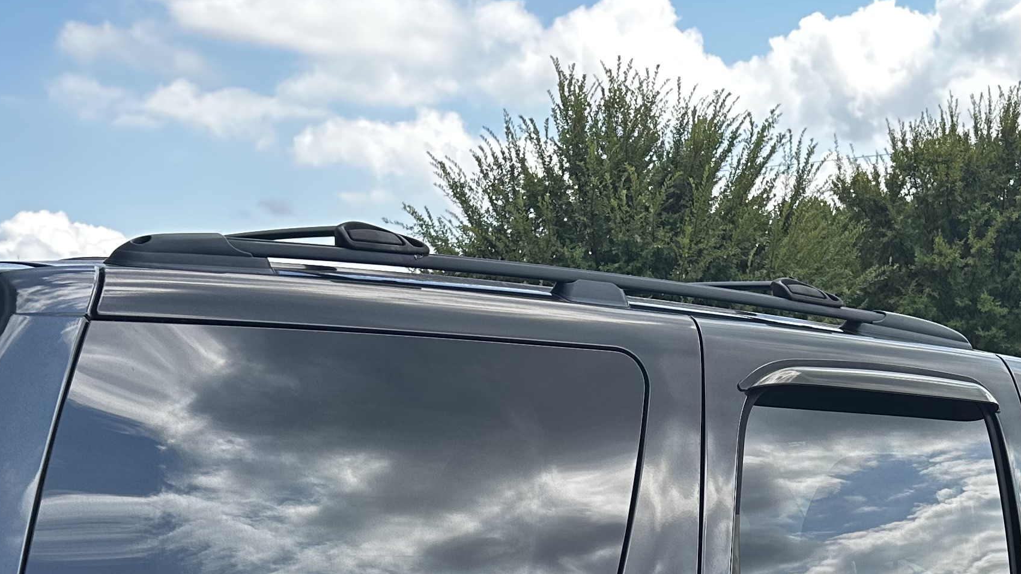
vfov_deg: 17.2
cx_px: 616
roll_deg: +2.0
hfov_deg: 33.7
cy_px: 896
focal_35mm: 62
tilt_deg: -14.9
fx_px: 1678
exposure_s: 1/980
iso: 80
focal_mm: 6.86
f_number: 1.78
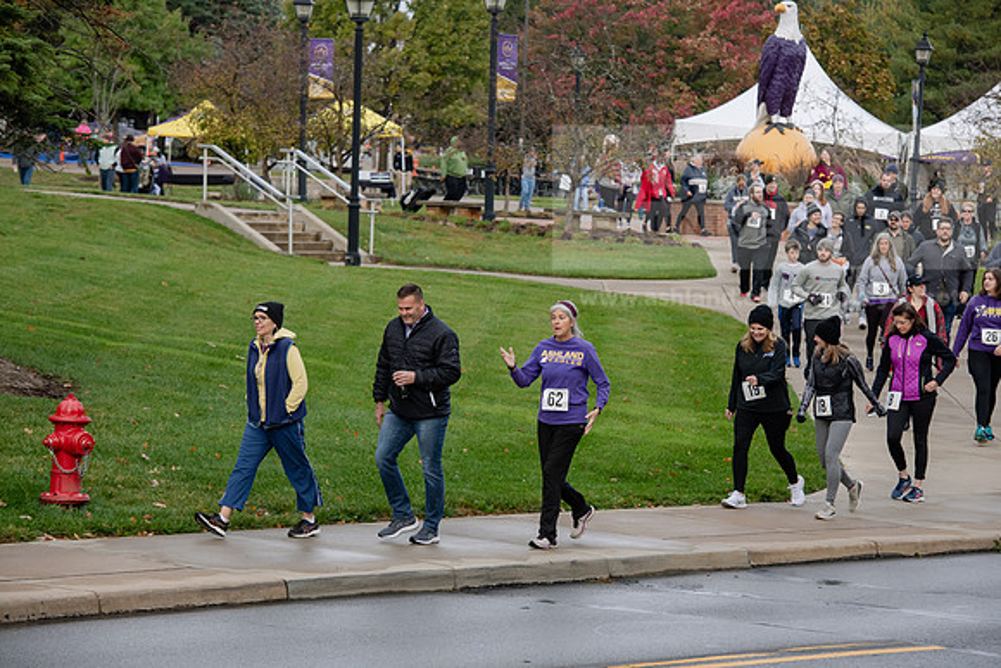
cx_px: 500
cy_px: 334
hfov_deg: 15.2
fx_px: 3754
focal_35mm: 135
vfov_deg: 10.2
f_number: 6.3
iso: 640
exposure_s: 1/500
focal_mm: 135
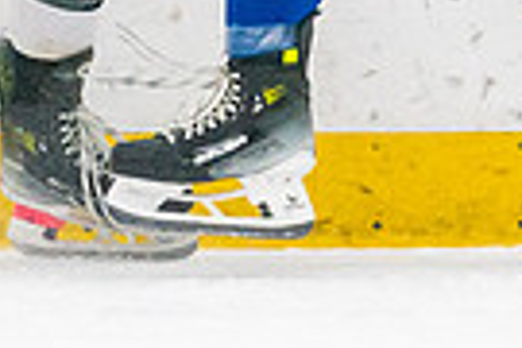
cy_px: -265
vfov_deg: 0.9
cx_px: 360
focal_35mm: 1476
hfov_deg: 1.4
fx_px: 21400
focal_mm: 179
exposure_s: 1/1000
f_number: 2.8
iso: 3200
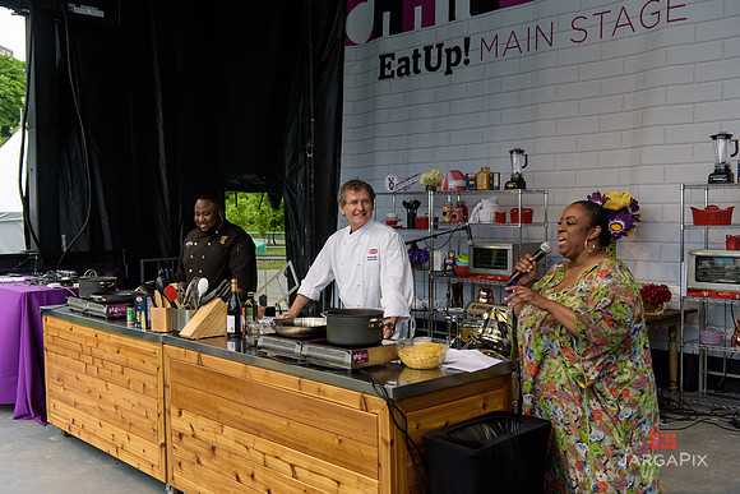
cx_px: 370
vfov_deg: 35.1
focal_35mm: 38
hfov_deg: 50.7
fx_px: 781
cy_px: 247
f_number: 3.2
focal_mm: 38
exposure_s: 1/1250
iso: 200
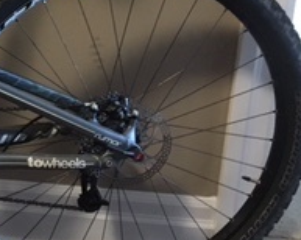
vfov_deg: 16.1
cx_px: -173
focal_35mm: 94
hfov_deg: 17.9
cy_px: 8
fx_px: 837
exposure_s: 1/17
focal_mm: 4.15
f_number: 2.2
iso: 200
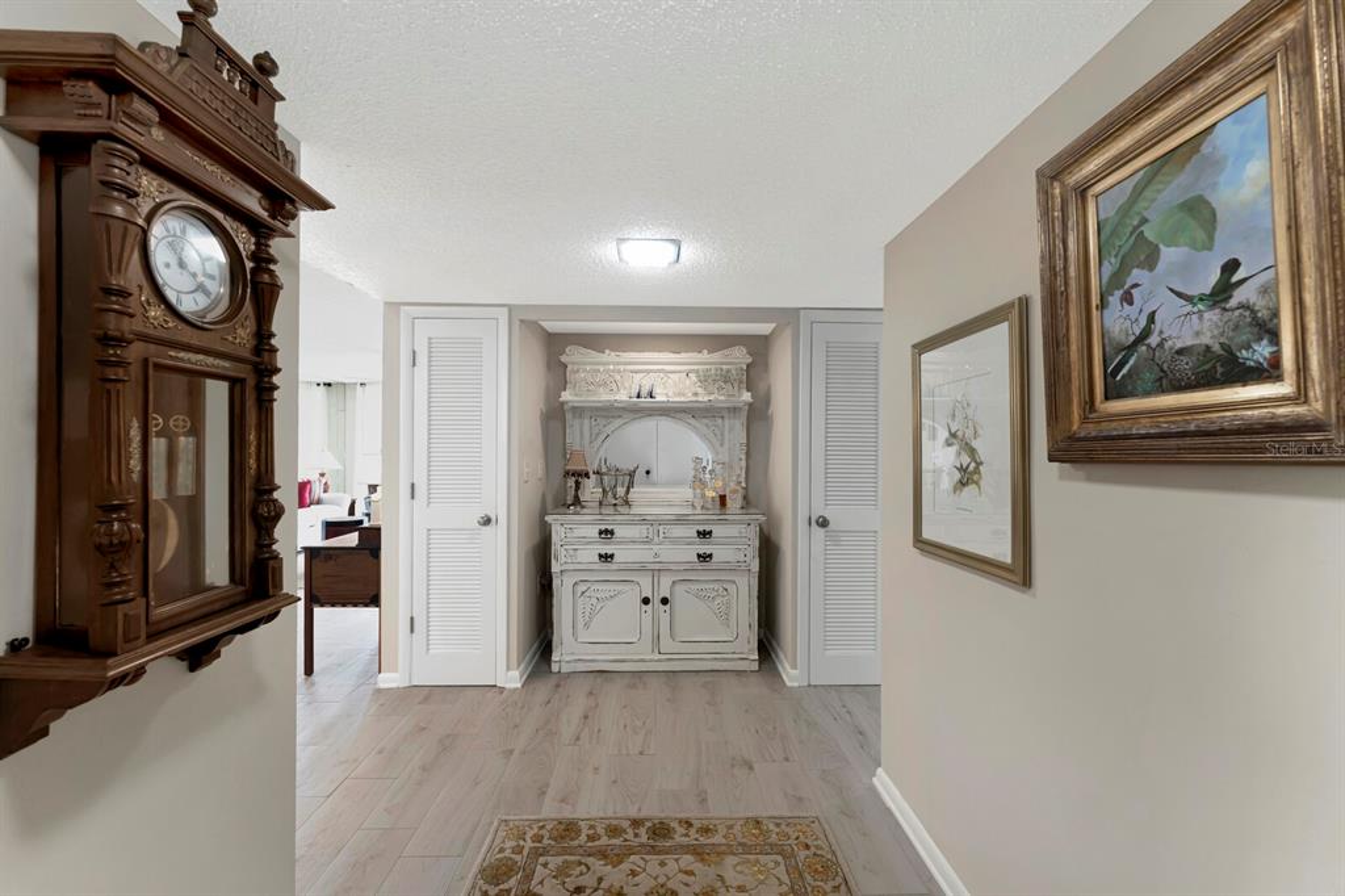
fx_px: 523
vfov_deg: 81.2
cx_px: 672
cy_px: 448
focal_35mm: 14
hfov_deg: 104.3
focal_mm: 14
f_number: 6.3
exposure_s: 1/6
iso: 200
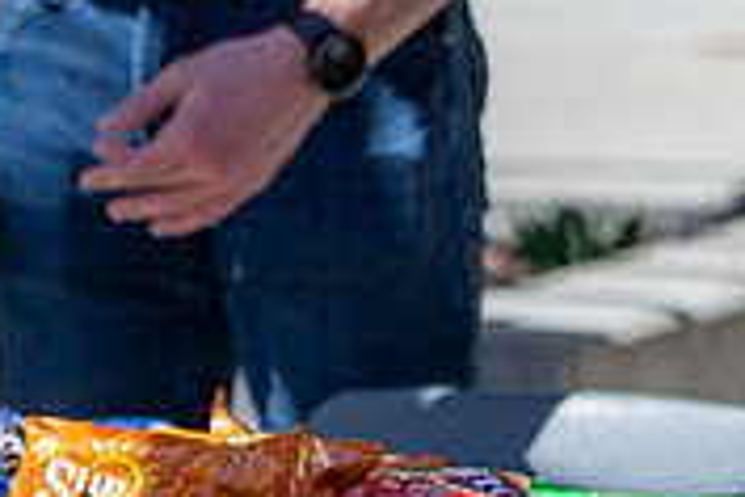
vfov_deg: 5.0
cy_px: 607
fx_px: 5649
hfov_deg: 7.4
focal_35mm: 273
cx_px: -532
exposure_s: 1/1000
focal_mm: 70
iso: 50
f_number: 2.8
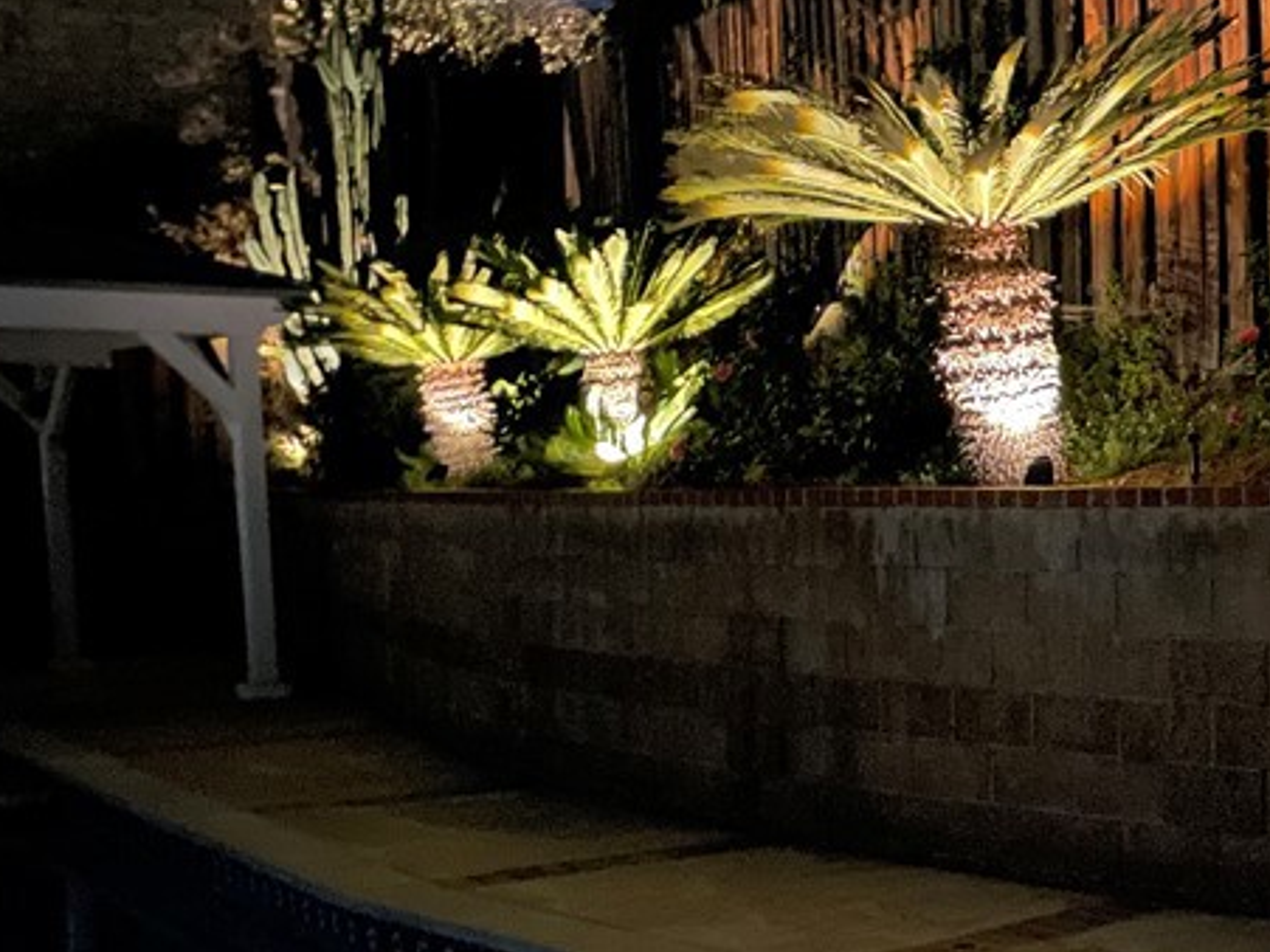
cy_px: 639
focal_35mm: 59
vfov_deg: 24.7
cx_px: 1354
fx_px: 2164
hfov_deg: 29.8
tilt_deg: -3.7
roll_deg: +0.4
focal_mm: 4.2
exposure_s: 1/2
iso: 1000
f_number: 1.6
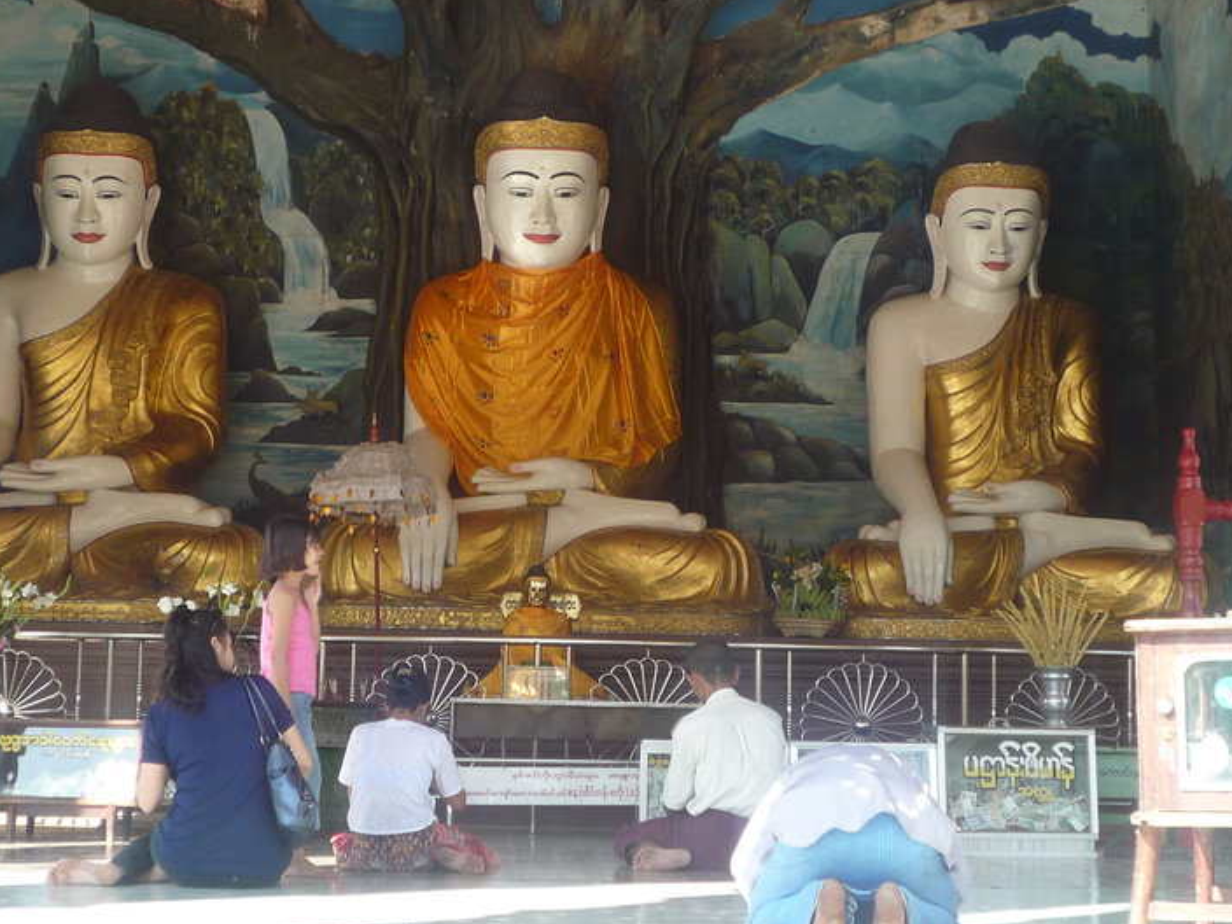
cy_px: 448
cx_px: 542
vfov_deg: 21.9
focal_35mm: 67
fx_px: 2385
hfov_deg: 28.9
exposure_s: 1/100
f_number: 4.1
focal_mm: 7.3
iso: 100
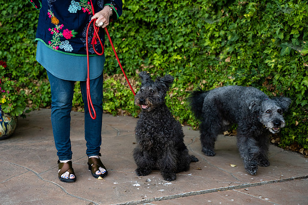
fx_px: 428
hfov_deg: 39.6
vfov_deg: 27.0
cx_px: 154
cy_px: 102
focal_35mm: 50
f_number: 4
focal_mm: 50
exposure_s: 1/320
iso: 800
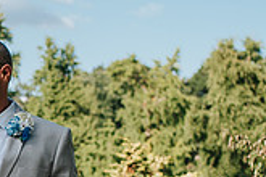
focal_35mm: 128
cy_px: 198
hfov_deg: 15.5
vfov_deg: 10.6
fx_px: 946
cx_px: -48
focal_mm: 35
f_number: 3.2
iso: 100
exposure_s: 1/640
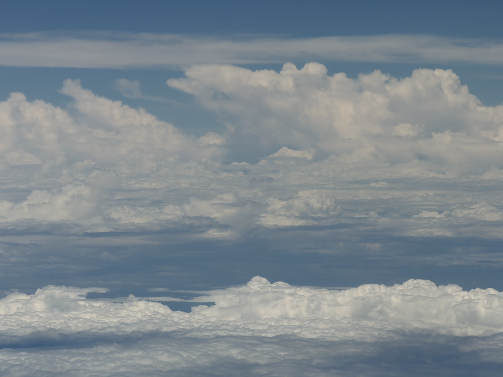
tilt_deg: -2.0
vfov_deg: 6.8
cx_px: 230
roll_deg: +1.1
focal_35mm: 219
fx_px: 3182
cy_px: 187
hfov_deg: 9.0
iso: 20
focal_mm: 16.89
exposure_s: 1/1621
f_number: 2.8
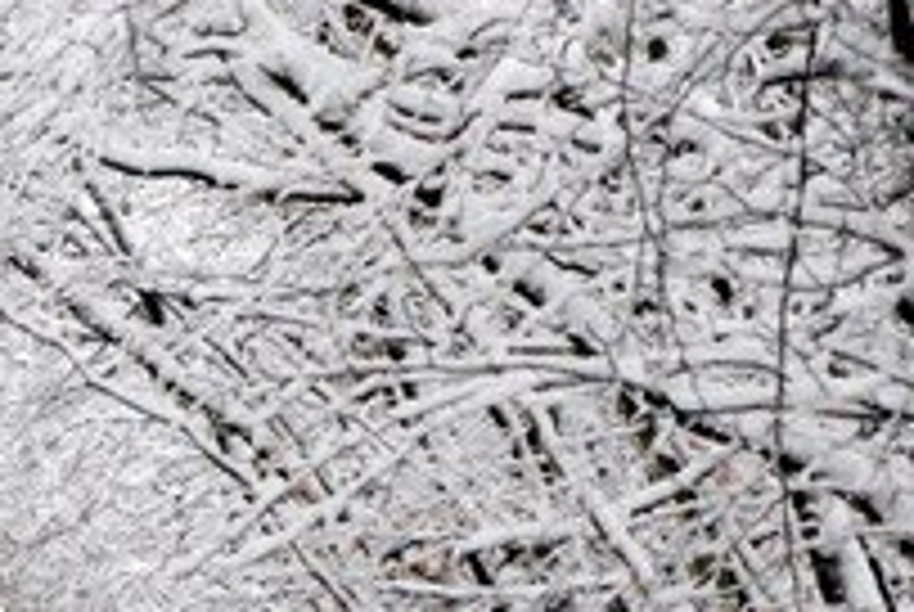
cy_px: 765
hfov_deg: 6.2
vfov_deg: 4.2
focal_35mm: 331
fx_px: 8416
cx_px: -90
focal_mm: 70
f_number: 7.1
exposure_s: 1/800
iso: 1600
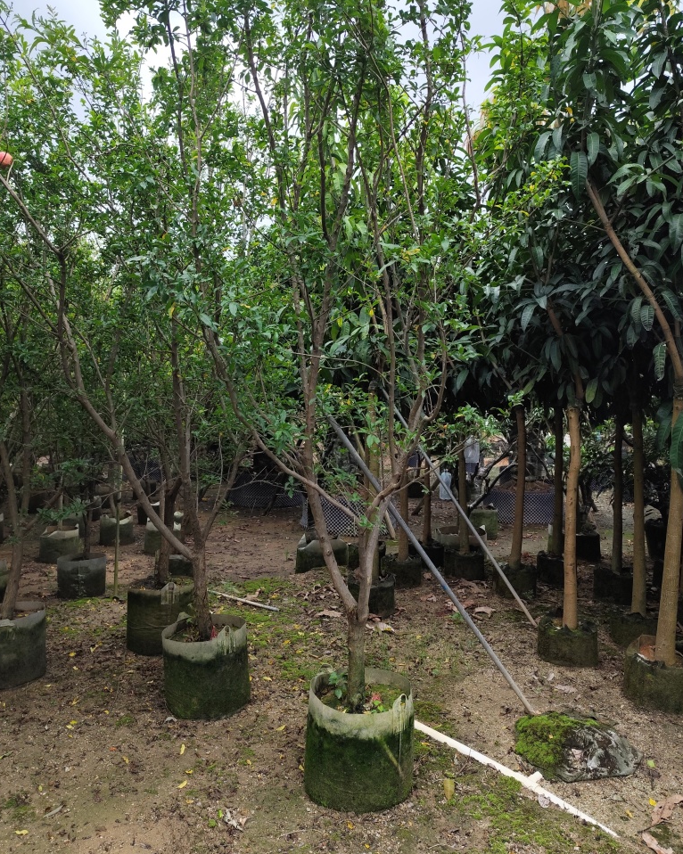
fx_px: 632
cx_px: 344
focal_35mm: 25
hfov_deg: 56.8
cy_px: 403
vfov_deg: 68.1
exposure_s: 1/810
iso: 50
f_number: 1.65
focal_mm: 6.19
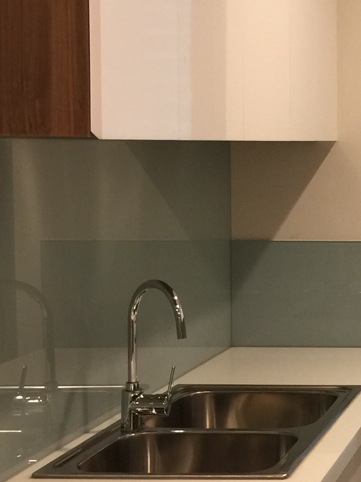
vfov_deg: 23.3
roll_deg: -0.2
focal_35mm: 84
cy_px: 207
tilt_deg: +0.1
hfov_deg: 16.3
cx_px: 519
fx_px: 1168
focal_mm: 4.15
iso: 64
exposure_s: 1/17
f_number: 2.2
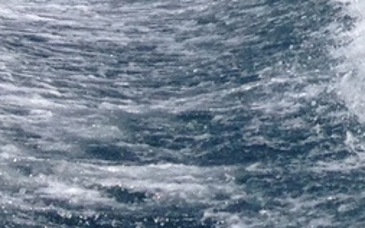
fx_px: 2337
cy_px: -499
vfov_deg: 5.2
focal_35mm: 235
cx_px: 968
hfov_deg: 8.0
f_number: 2.4
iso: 50
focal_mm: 4.28
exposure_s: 1/3247
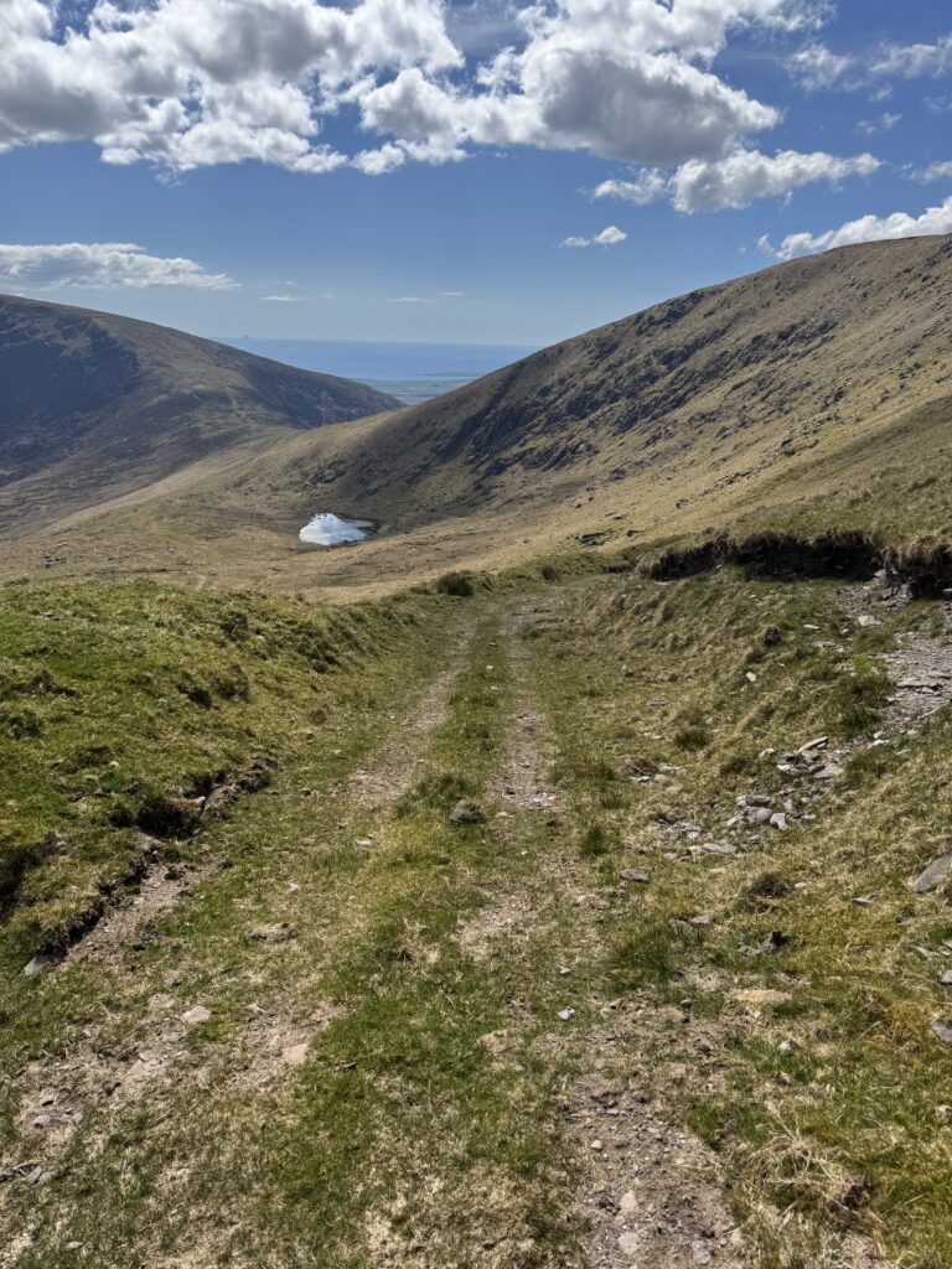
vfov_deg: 71.6
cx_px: 476
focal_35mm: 24
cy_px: 634
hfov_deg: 56.8
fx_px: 880
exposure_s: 1/7092
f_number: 1.78
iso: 80
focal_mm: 6.76
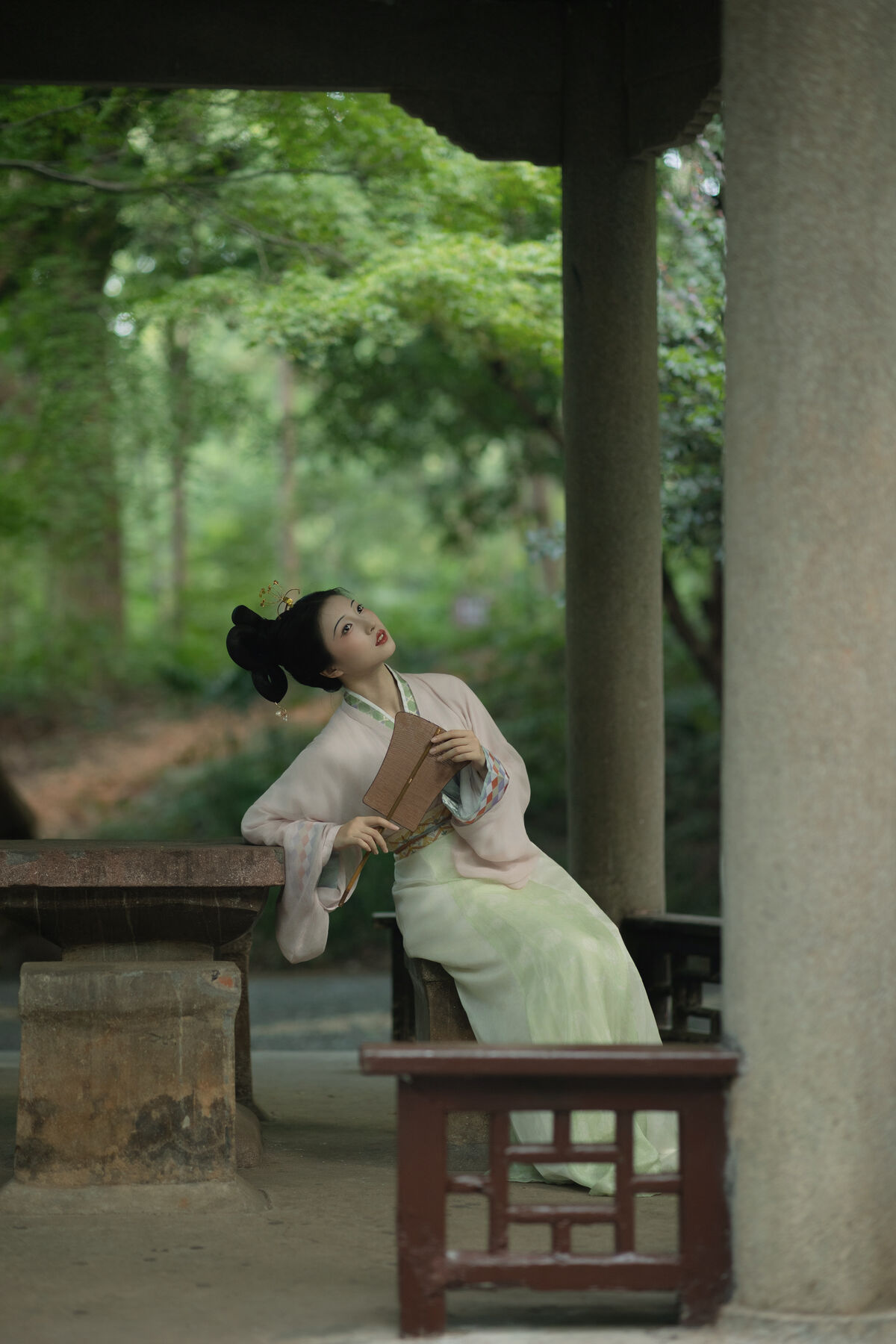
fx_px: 3173
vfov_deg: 23.9
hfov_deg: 16.1
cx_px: 448
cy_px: 672
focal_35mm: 85
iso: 250
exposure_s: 1/80
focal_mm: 85
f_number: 1.8
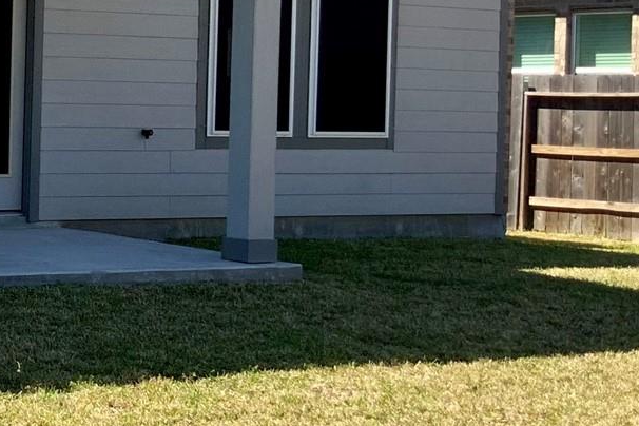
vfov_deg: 13.4
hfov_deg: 18.3
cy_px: 143
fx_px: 1810
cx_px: -248
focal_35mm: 102
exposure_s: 1/1451
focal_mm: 3
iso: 16
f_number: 1.8
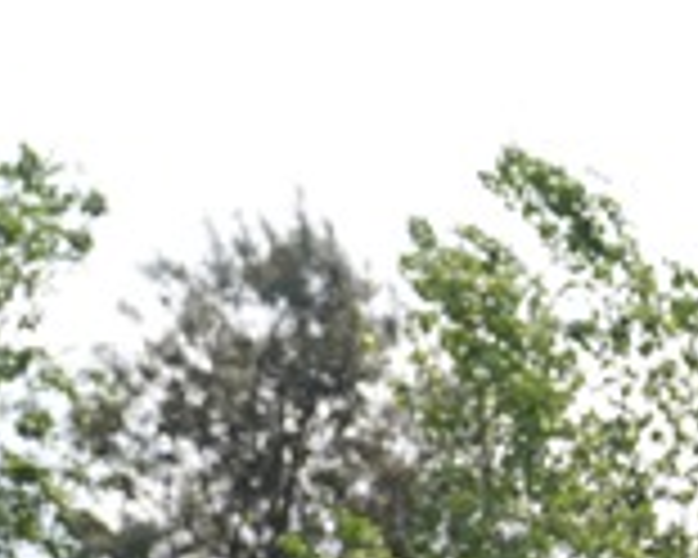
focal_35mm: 150
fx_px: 3099
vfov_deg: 9.5
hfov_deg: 10.7
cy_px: 1190
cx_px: 1756
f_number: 6.3
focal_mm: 31
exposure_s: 1/200
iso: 100
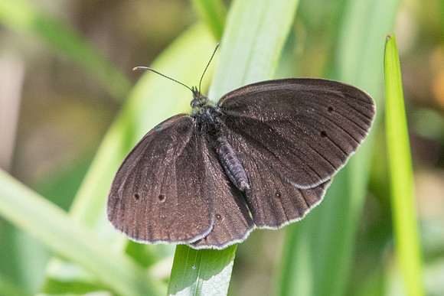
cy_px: 102
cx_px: 237
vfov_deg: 1.2
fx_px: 14634
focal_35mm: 1186
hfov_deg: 1.7
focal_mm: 400
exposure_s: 1/1600
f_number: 6.3
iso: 1250
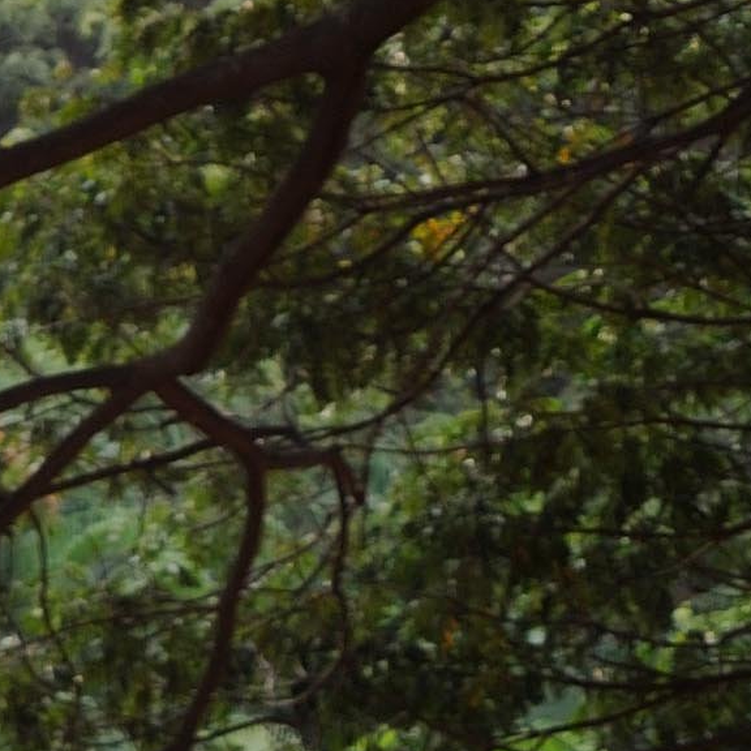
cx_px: -3057
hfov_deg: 4.4
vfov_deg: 5.1
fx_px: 8321
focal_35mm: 339
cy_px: 911
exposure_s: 2.5
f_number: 6.3
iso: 100
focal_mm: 38
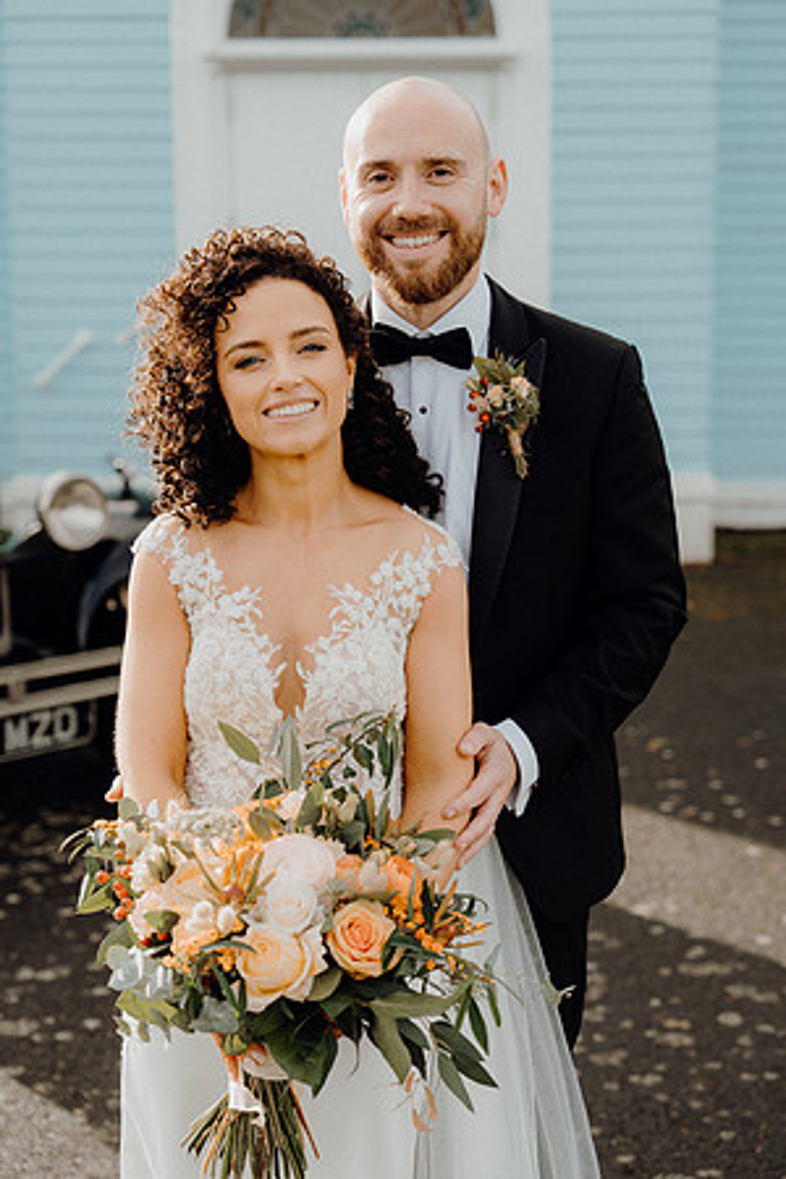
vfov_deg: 31.9
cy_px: 590
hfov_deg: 21.6
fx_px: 2063
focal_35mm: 63
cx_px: 393
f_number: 3.5
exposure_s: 1/500
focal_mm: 63
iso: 125
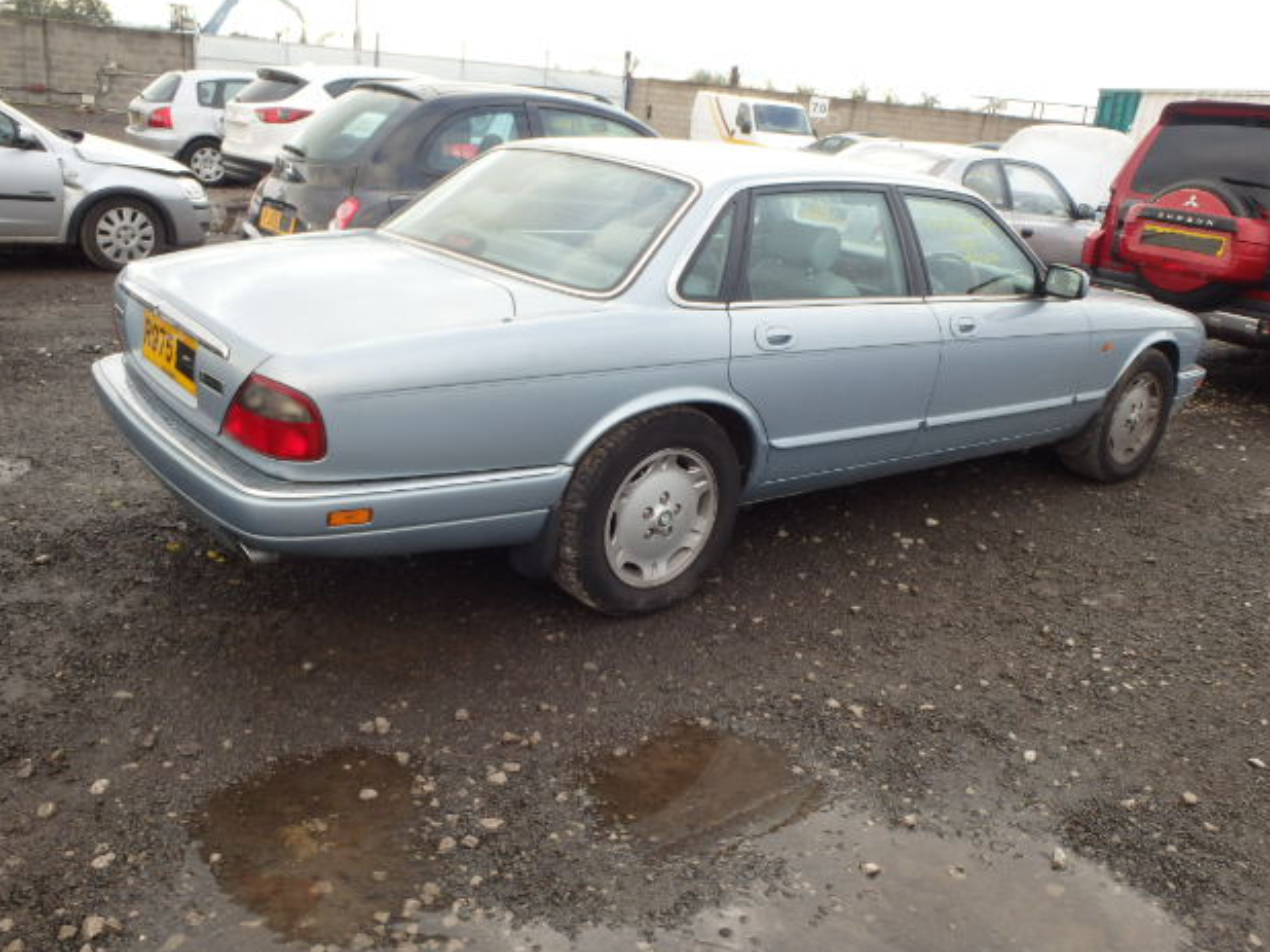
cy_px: 465
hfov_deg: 61.7
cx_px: 637
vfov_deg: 48.2
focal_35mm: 29
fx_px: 1064
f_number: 3.9
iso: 125
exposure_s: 1/160
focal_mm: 5
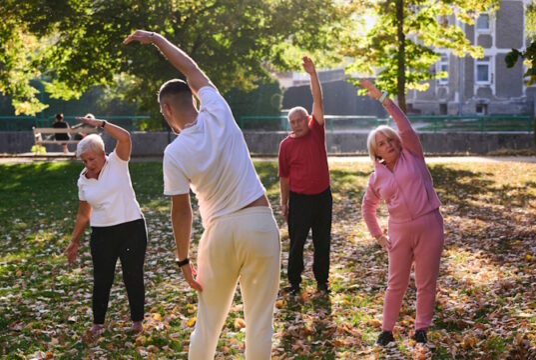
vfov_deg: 19.5
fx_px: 1044
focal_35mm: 70
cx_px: 268
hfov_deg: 28.8
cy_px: 180
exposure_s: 1/500
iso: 200
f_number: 4
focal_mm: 70
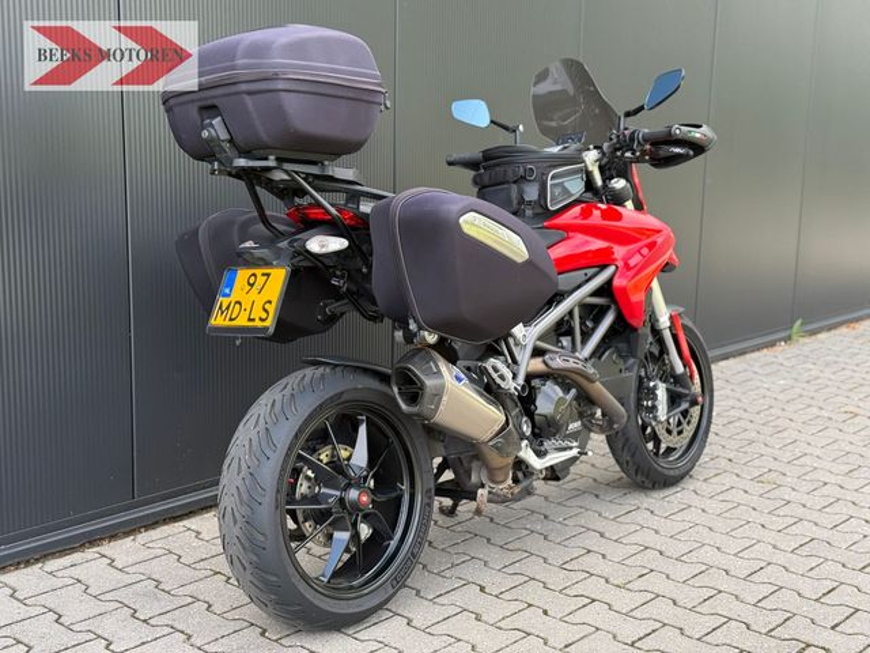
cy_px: 326
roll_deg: -0.7
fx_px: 1206
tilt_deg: -9.9
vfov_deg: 30.3
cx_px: 435
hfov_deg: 39.7
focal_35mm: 48
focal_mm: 6.76
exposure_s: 1/447
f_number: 1.78
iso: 80
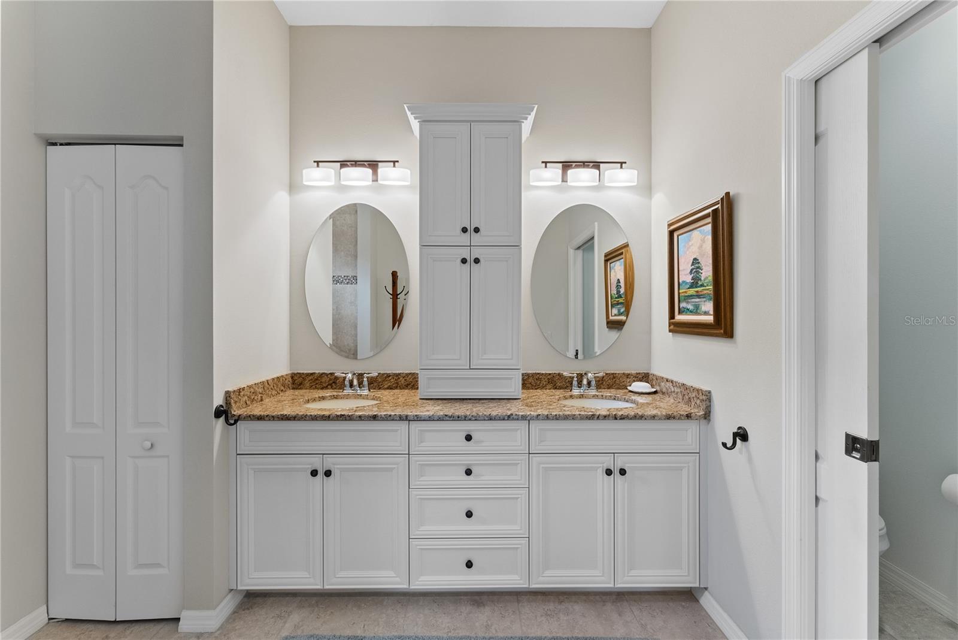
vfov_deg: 81.3
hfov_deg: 104.2
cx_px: 479
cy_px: 320
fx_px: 373
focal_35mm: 14
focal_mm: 14
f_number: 9
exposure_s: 1/4
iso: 640
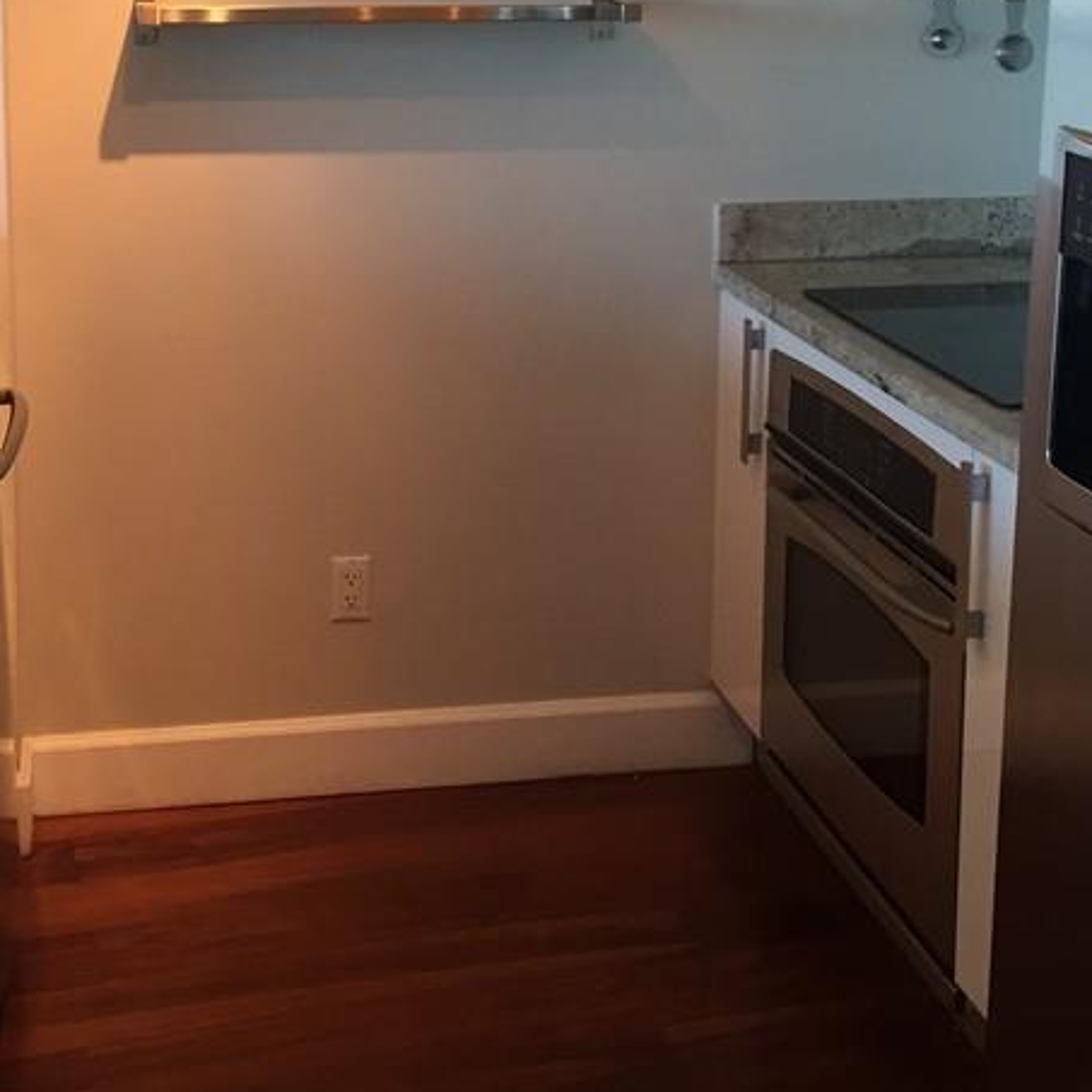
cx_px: 422
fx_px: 2070
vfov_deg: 28.9
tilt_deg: -9.1
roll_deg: -0.5
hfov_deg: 29.5
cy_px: 217
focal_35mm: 58
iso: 64
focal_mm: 4.15
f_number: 2.2
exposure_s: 1/30
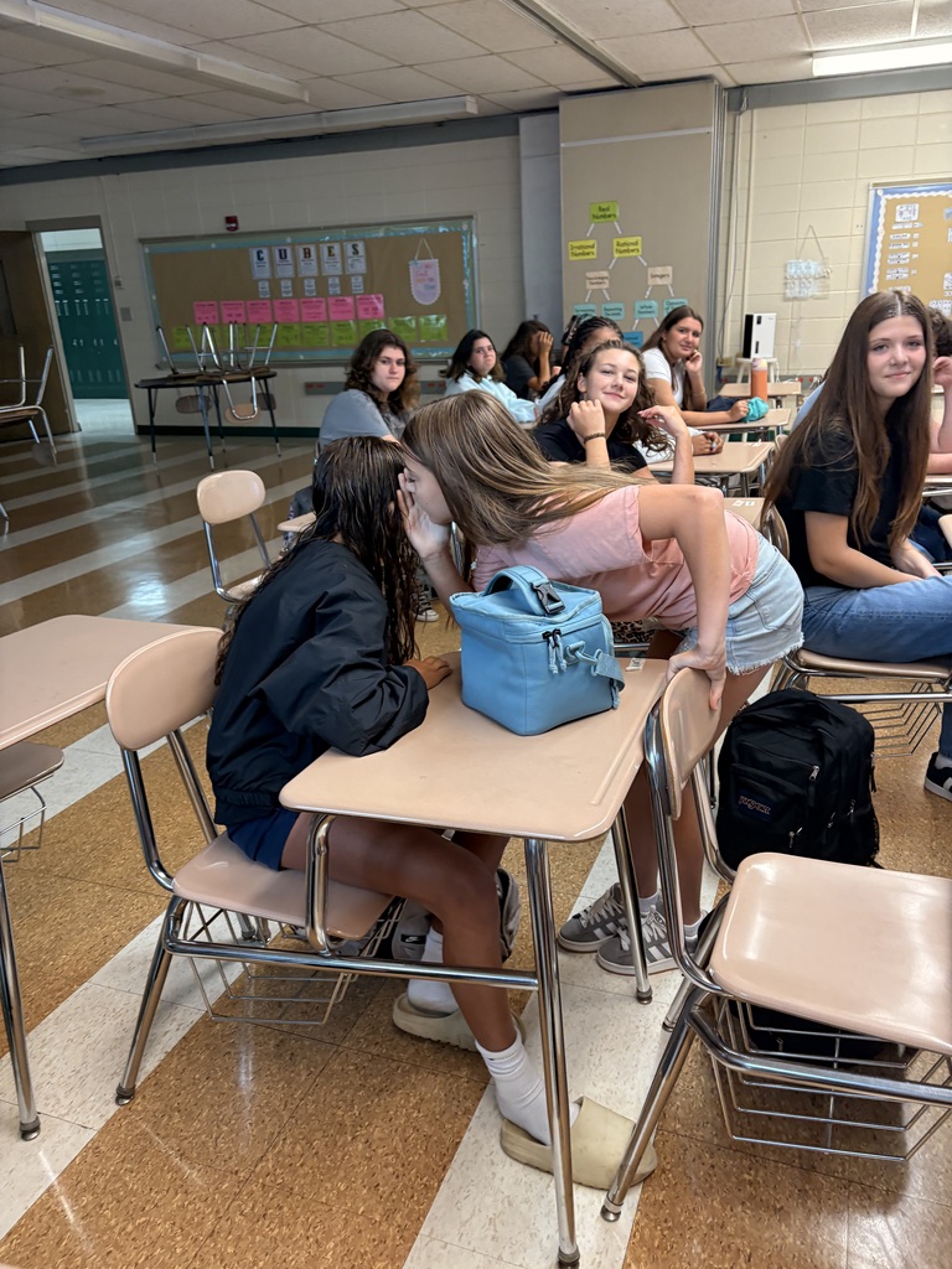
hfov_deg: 53.1
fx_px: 953
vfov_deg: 67.3
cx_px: 476
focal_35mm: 26
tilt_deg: -23.1
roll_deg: -0.2
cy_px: 634
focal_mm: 5.96
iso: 200
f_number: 1.6
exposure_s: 1/60
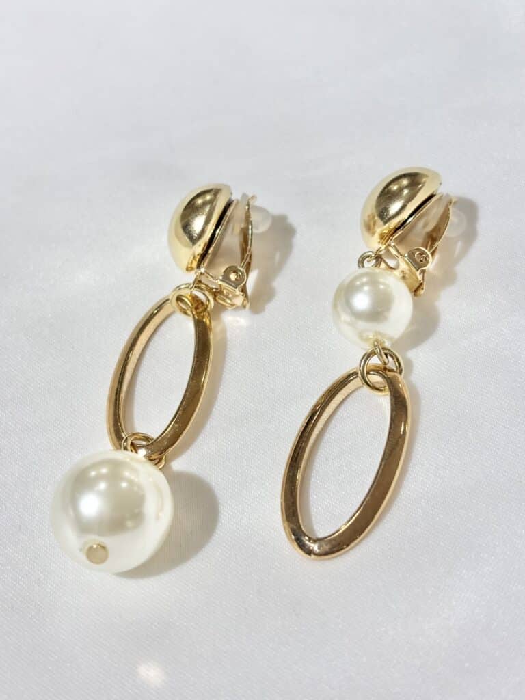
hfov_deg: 28.0
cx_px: 262
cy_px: 350
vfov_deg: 36.8
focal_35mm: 52
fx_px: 1052
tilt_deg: -49.7
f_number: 1.6
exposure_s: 1/157
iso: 32
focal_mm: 5.96
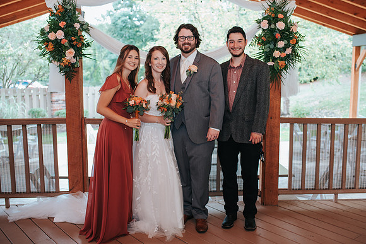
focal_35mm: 38
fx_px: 390
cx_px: 197
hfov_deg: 50.3
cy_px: 113
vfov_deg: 34.8
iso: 500
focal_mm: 35
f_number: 3.2
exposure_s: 1/200
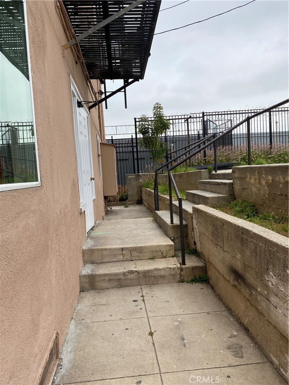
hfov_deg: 53.1
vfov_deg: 67.3
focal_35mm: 26
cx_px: 144
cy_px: 192
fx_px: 289
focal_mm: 4.25
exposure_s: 1/793
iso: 32
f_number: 1.8
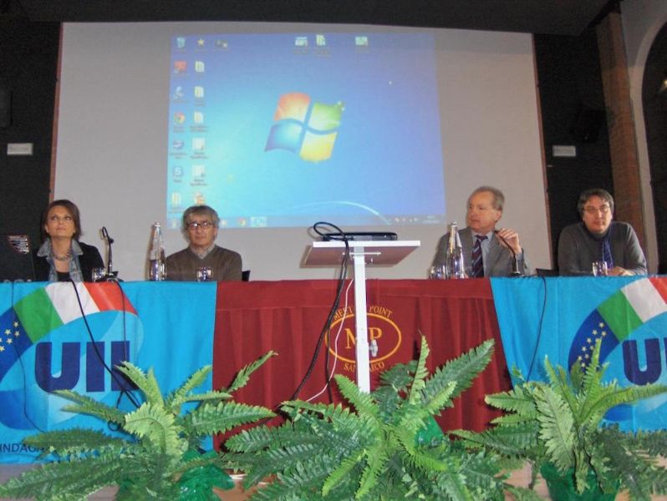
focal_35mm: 35
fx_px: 675
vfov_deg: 40.8
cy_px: 250
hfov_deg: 52.6
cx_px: 334
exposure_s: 1/24.5
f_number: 2.8
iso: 100
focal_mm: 7.5
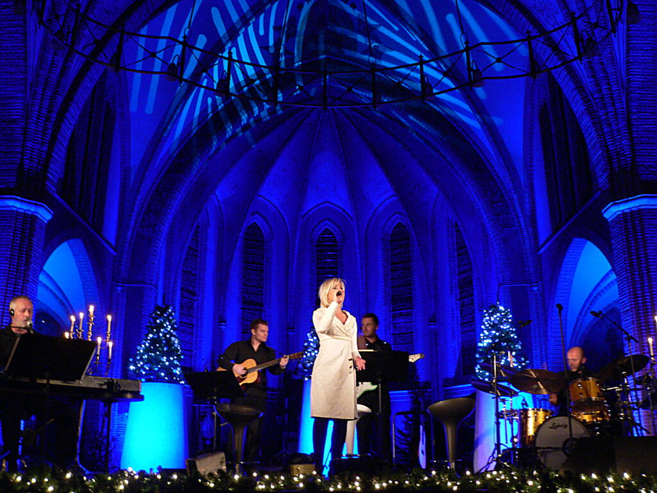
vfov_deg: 39.7
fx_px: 683
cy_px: 246
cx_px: 328
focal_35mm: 36
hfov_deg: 51.4
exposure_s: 1/5
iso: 200
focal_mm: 6
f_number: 2.8
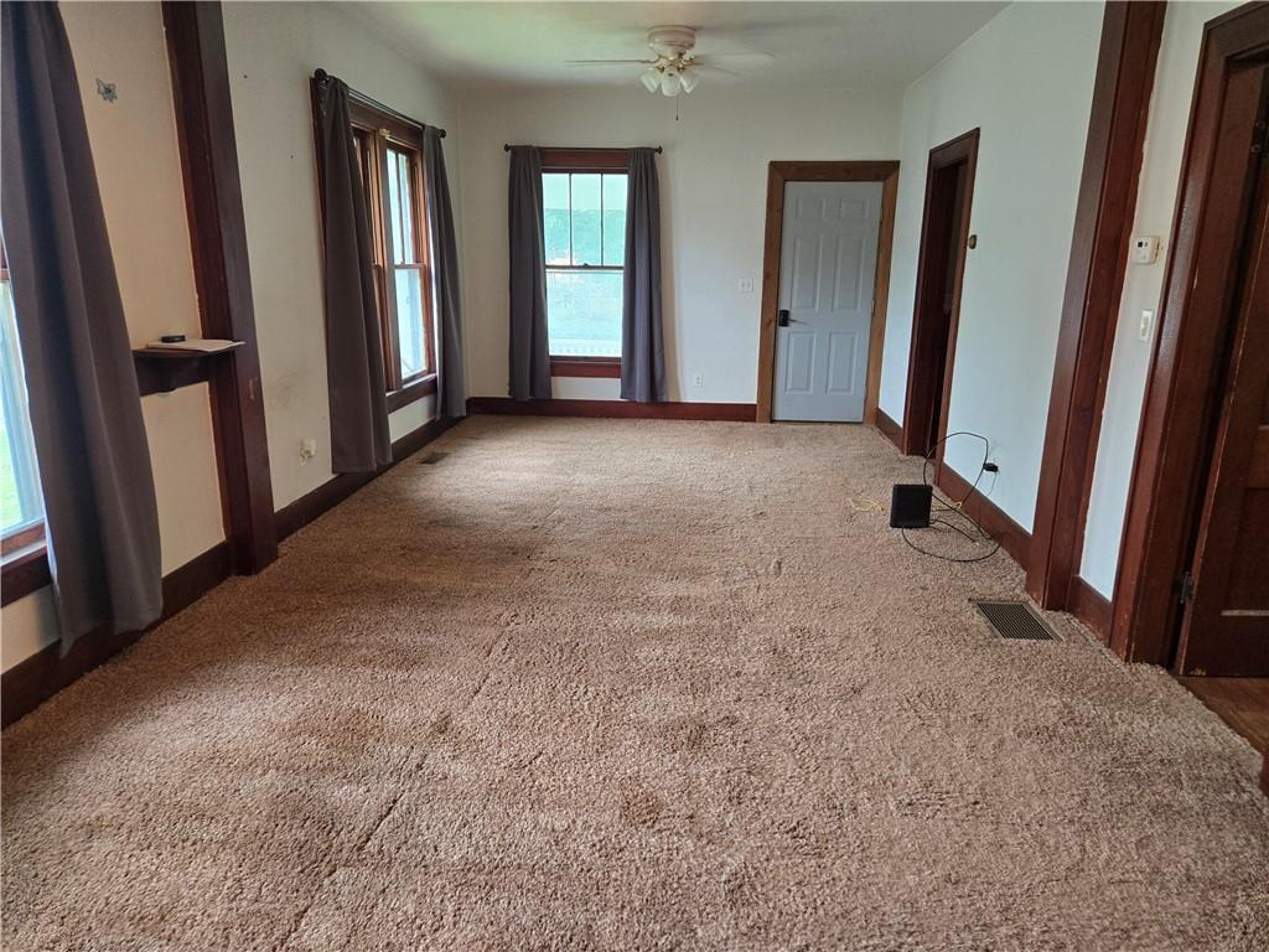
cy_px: 476
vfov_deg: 58.9
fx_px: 843
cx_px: 634
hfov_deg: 73.9
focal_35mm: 23
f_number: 1.8
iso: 200
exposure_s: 1/120
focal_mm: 5.4
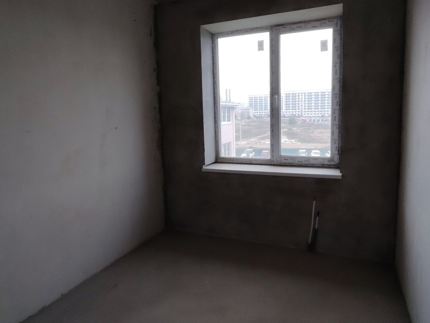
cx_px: 232
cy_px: 139
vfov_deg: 58.6
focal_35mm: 23
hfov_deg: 73.8
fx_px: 286
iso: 109
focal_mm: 1.42
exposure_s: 1/50
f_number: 2.2
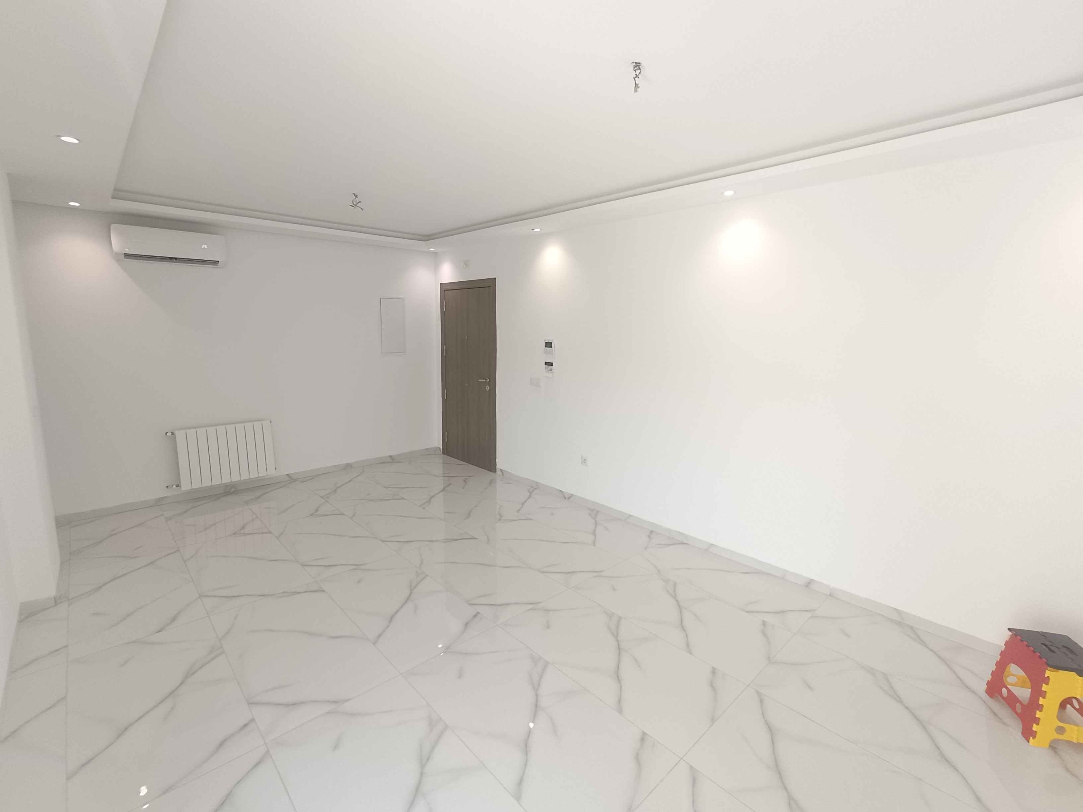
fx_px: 501
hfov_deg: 94.5
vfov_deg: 78.1
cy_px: 406
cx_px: 542
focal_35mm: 16
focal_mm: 1.66
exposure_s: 1/100
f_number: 2.2
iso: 156
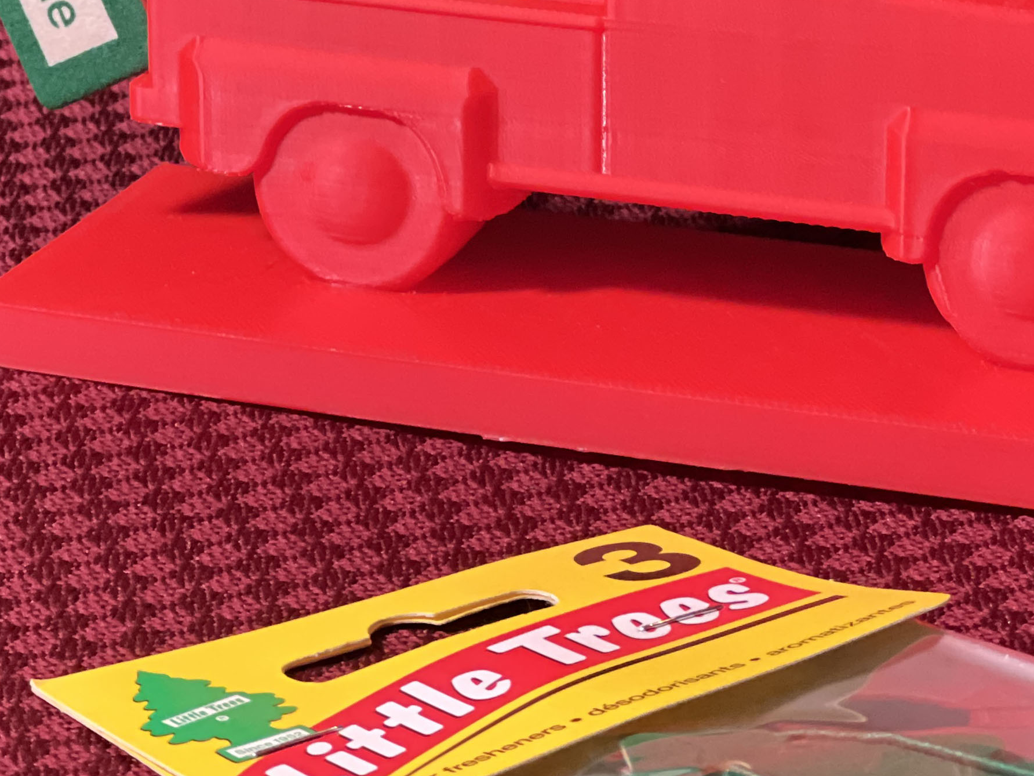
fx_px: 5197
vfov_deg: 8.5
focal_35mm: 174
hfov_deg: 11.4
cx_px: 529
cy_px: 34
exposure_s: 1/24
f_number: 2.8
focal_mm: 9
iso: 400
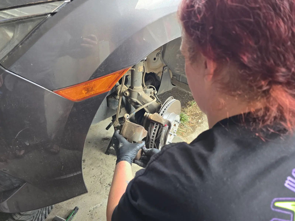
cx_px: 148
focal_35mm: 23
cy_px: 110
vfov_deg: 58.9
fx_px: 196
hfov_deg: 73.9
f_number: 1.7
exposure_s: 1/120
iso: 320
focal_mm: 6.3
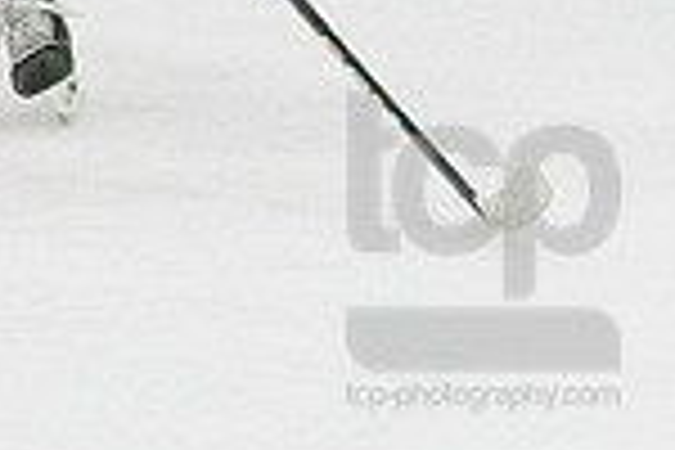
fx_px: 17455
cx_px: 1120
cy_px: -378
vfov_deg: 1.5
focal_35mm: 931
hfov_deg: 2.2
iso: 8000
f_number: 5
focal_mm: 160
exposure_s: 1/1600
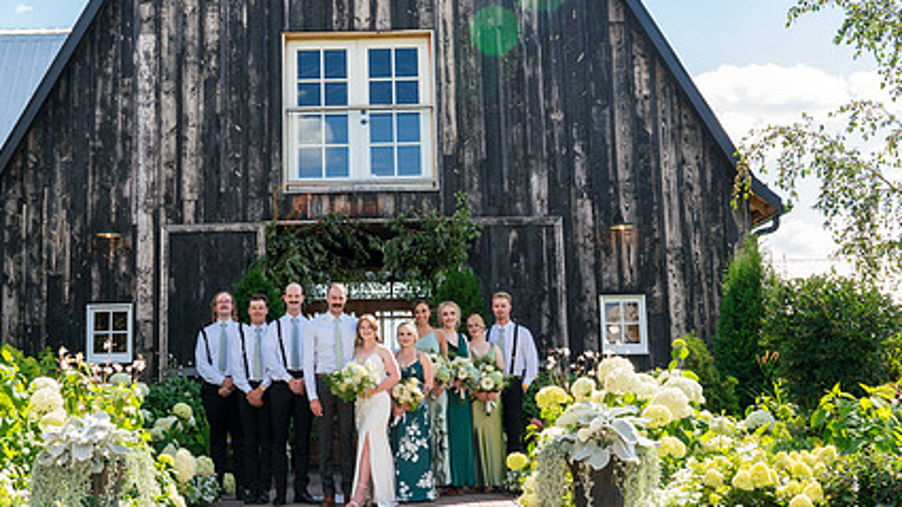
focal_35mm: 50
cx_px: 365
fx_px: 1196
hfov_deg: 41.2
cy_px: 211
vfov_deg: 23.9
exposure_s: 1/200
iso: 400
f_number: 9
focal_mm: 35
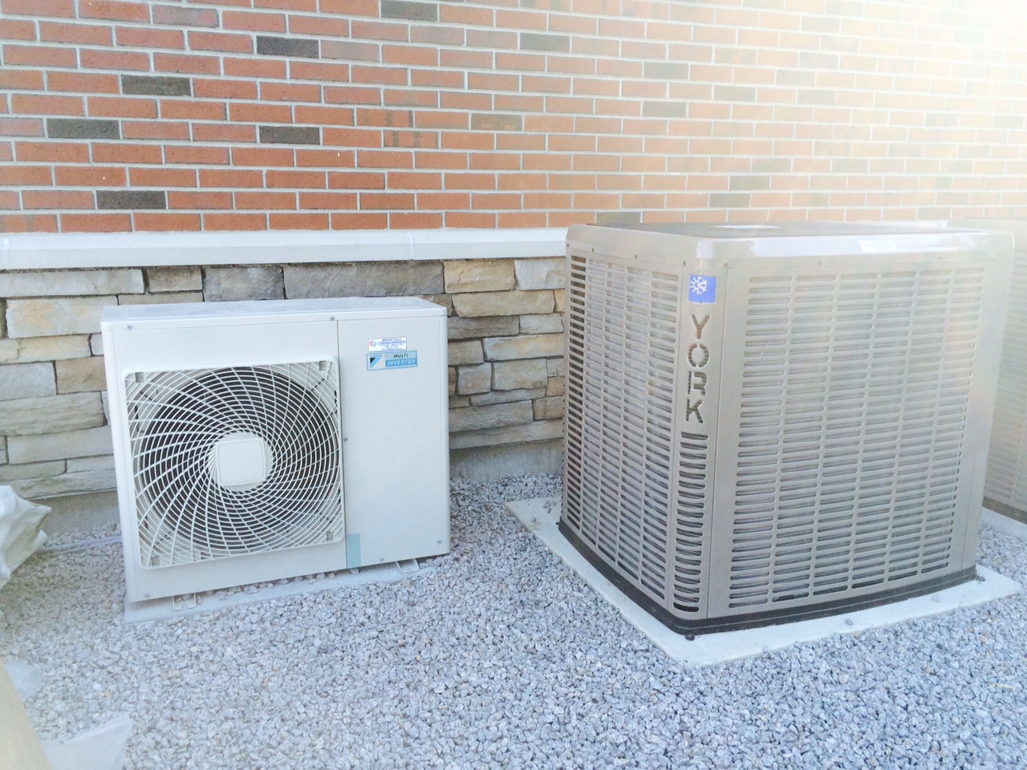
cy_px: 385
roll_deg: +0.2
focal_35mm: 29
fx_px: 860
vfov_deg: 48.2
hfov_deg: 61.7
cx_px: 514
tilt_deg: -13.3
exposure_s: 1/225
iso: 32
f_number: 2.2
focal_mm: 4.15
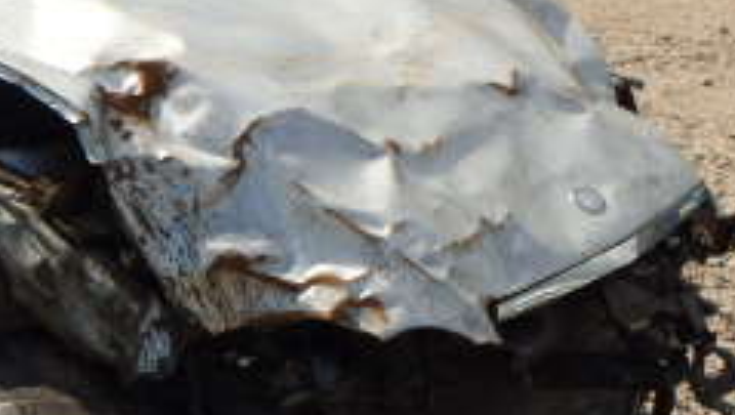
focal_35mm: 99
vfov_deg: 12.2
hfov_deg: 20.1
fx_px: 1931
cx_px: -157
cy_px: 332
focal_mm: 6.1
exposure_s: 1/125
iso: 125
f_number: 13
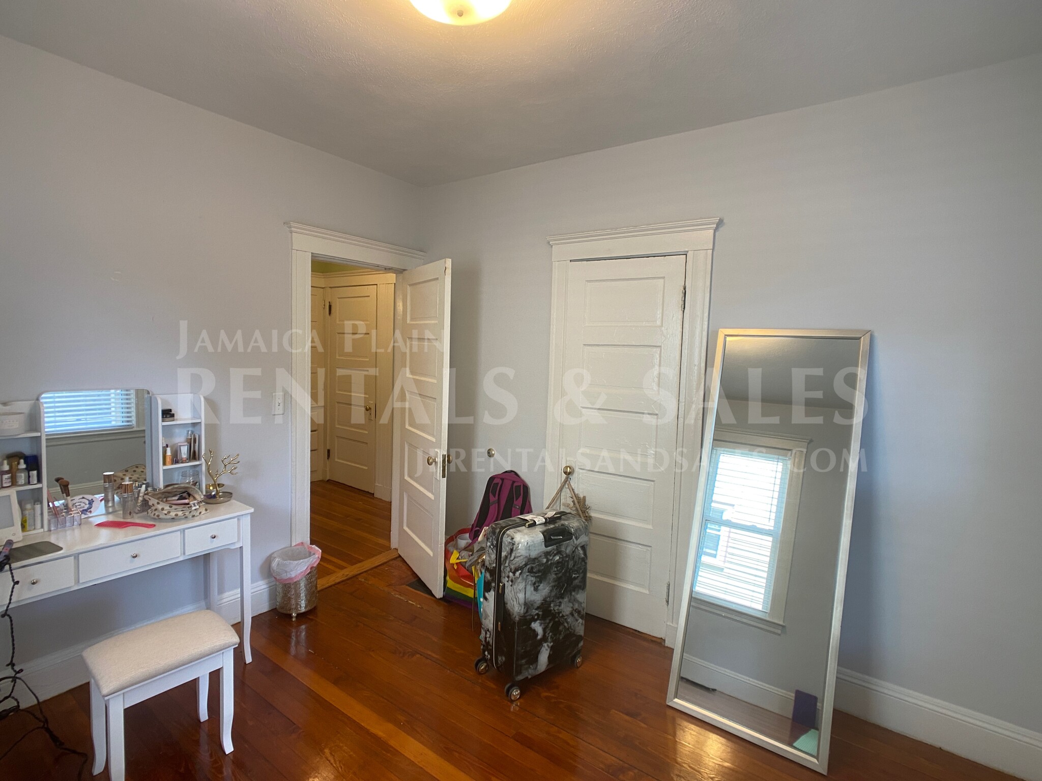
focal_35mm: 26
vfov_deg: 53.1
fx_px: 783
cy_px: 390
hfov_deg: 67.3
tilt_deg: -3.6
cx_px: 521
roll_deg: -2.3
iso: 80
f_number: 1.8
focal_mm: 4.25
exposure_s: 1/60
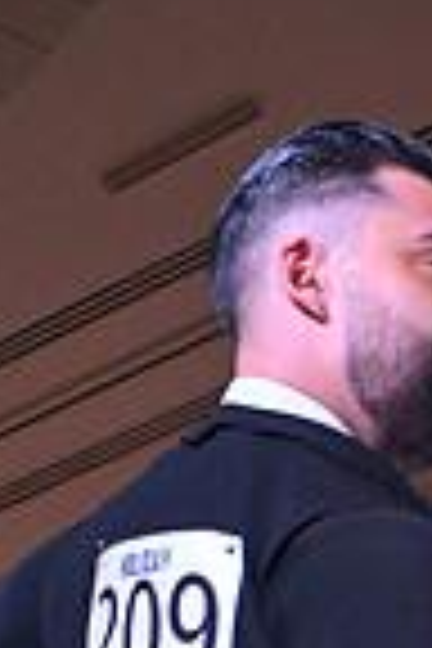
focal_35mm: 97
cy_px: 1251
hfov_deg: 13.2
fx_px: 1746
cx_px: 691
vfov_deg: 16.6
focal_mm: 24
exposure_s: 1/400
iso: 6400
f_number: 6.3
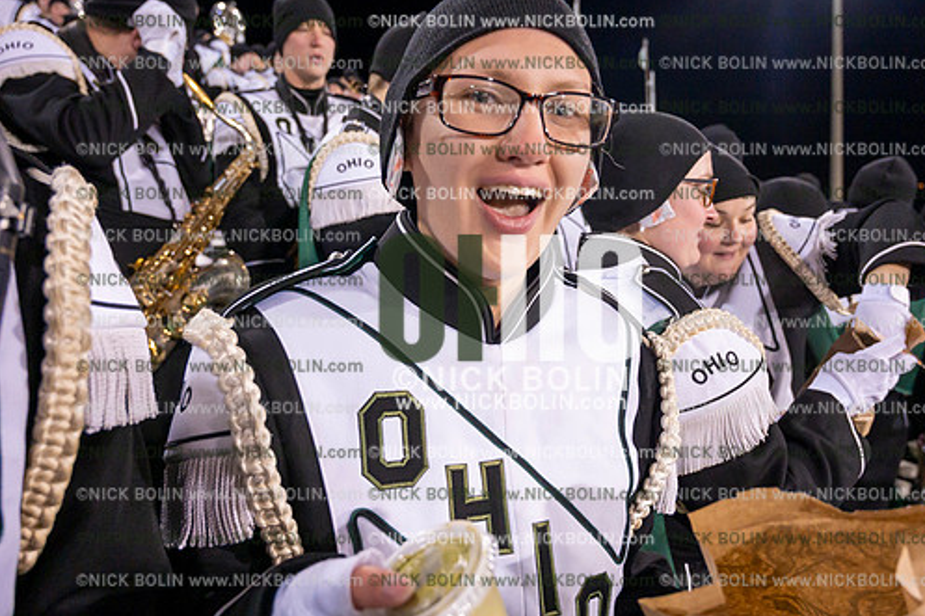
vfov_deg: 46.4
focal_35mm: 28
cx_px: 510
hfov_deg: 65.3
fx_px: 719
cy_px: 322
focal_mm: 24
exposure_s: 1/640
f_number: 4.5
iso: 5000
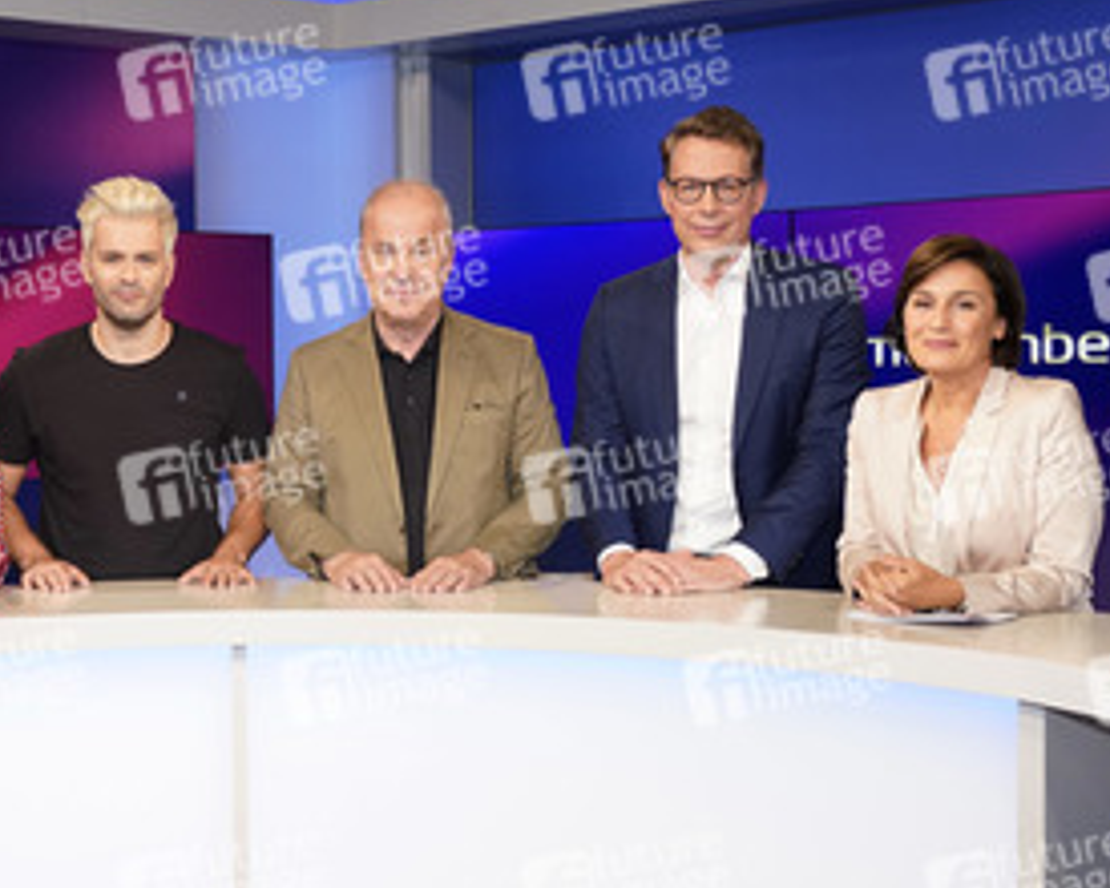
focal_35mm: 43
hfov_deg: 41.6
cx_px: 276
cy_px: 577
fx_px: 1413
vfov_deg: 34.6
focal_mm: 28
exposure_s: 1/125
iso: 2000
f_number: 5
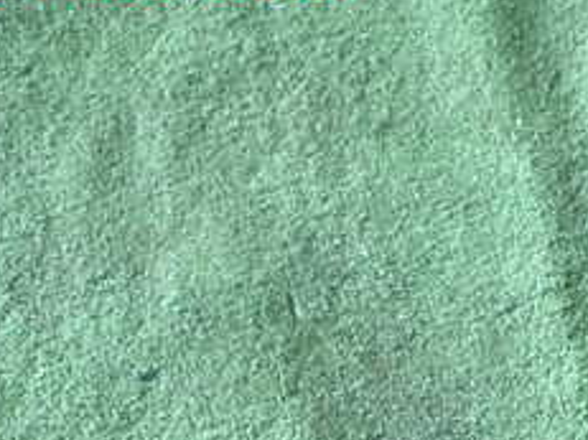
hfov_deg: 15.7
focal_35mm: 122
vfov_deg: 11.9
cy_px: 521
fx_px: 2071
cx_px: 647
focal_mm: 8.4
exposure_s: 1/50
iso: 250
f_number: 3.1
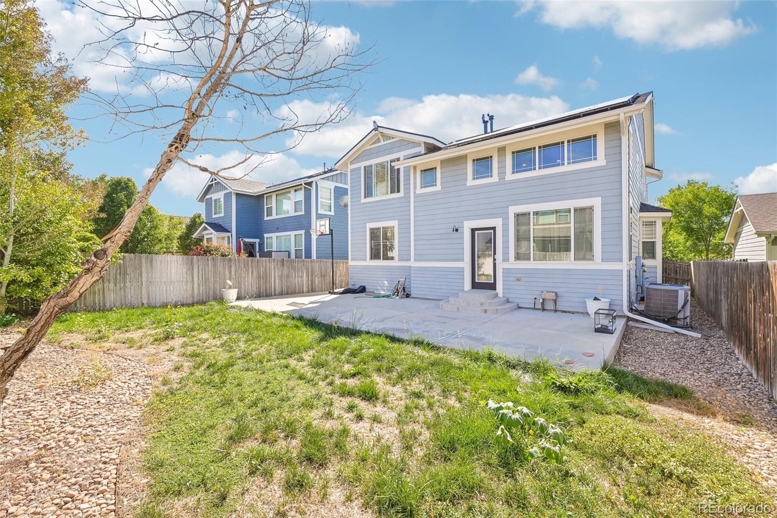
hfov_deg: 100.4
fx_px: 324
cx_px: 388
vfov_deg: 77.3
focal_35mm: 15
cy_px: 259
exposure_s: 1/400
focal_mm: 10
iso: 800
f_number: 8
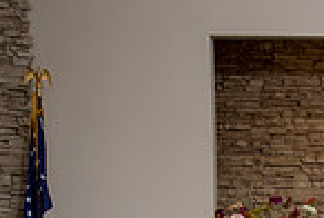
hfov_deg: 11.8
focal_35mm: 164
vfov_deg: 8.1
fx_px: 1479
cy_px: 377
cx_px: 514
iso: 400
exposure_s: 1/200
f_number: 8
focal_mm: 40
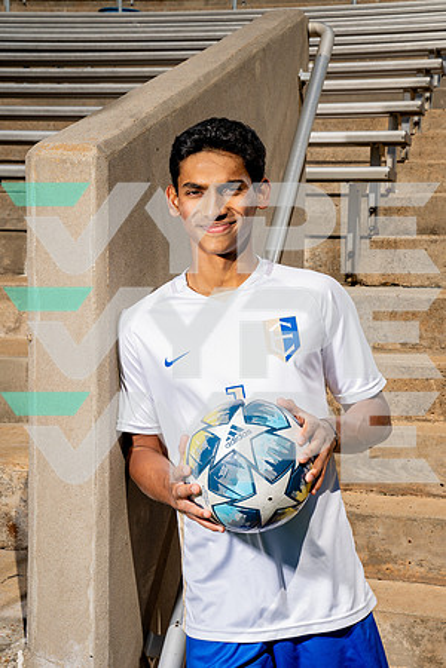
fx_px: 1301
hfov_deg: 19.5
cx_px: 223
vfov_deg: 28.8
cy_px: 334
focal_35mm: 70
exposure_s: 1/250
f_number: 14
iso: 100
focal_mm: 70
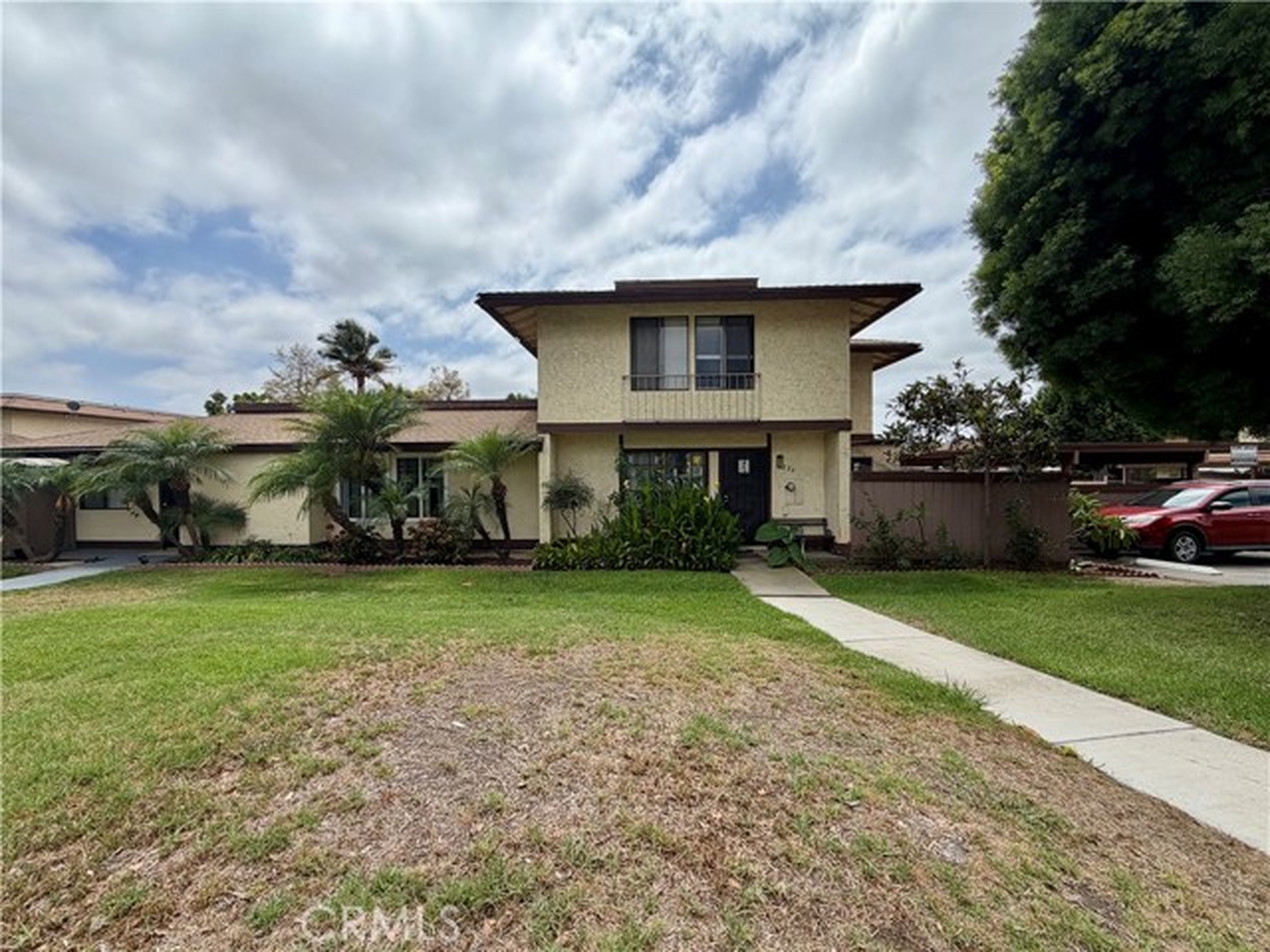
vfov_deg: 85.7
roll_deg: +0.8
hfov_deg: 102.1
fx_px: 514
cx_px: 635
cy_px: 476
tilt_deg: -2.0
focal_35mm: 14
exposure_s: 1/1368
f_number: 2.2
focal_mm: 2.22
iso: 20
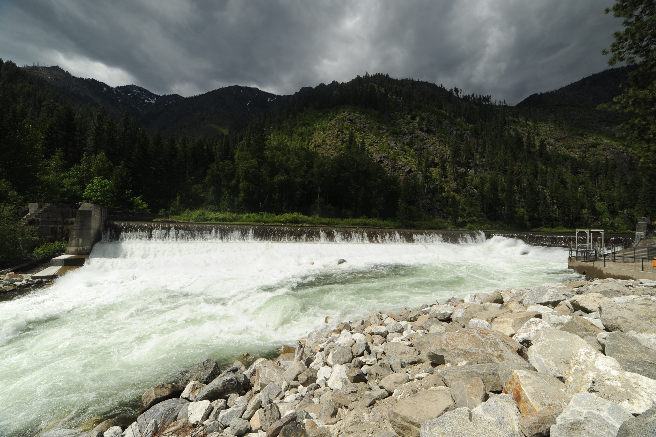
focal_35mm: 14
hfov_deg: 104.3
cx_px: 328
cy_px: 218
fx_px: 255
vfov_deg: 81.1
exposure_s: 1/500
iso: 200
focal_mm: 14
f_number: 11
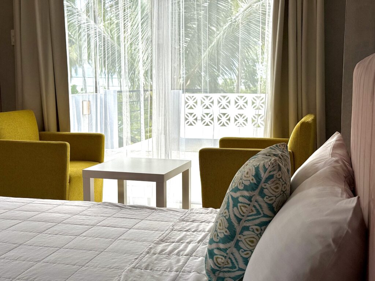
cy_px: 140
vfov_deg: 30.3
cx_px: 188
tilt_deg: -7.1
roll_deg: +0.4
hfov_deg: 39.7
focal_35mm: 48
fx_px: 520
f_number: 1.78
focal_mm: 6.76
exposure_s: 1/1041
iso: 64
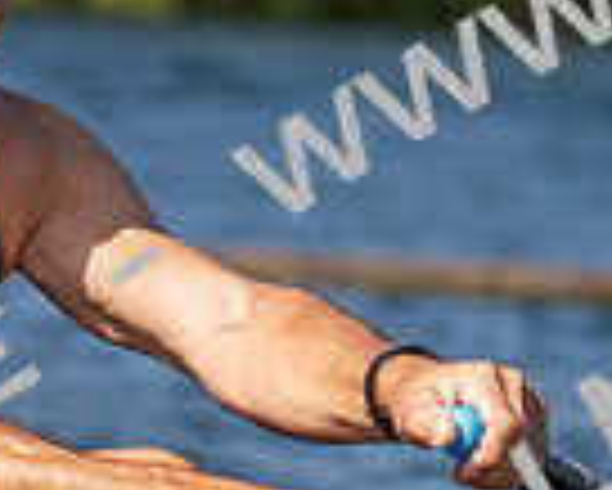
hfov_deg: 2.4
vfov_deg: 1.9
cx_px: -94
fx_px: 14464
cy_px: 290
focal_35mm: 798
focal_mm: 200
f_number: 5.6
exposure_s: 1/2000
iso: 200
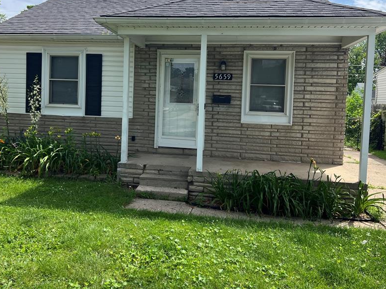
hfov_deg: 53.9
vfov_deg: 41.6
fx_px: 379
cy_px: 114
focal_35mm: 34
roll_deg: -2.2
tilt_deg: -3.0
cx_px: 176
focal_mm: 5.7
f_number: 1.5
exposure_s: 1/2353
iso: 50
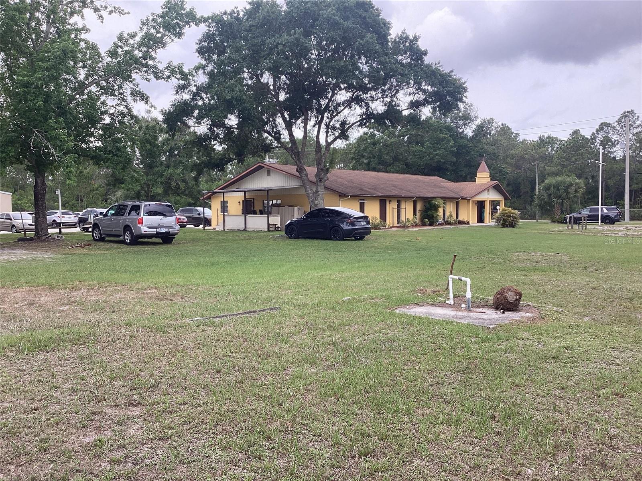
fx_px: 575
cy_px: 240
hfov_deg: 58.4
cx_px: 321
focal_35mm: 31
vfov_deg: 45.4
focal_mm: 3.3
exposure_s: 1/236
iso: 25
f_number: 2.4
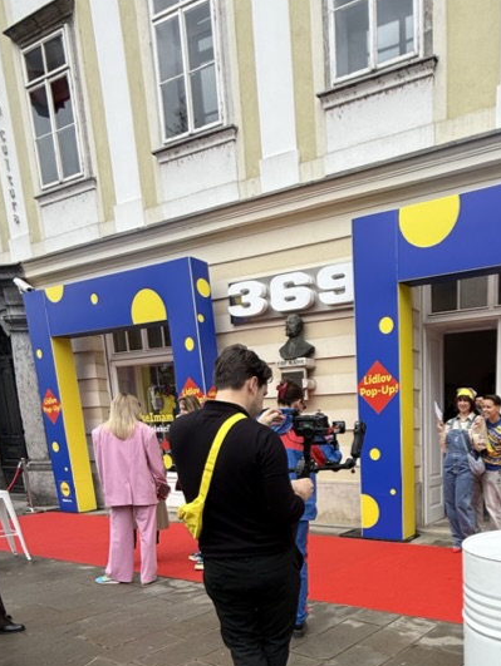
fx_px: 520
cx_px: 409
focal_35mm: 27
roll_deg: +0.8
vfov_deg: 59.6
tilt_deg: -10.8
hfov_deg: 48.2
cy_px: 543
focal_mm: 2.22
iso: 50
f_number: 2.2
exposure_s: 1/221
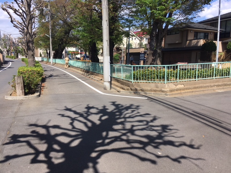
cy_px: 86
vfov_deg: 48.2
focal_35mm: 29
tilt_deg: -7.9
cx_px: 116
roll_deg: -1.4
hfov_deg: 61.7
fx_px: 194
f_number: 2.2
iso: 25
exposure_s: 1/1202
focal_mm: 4.15
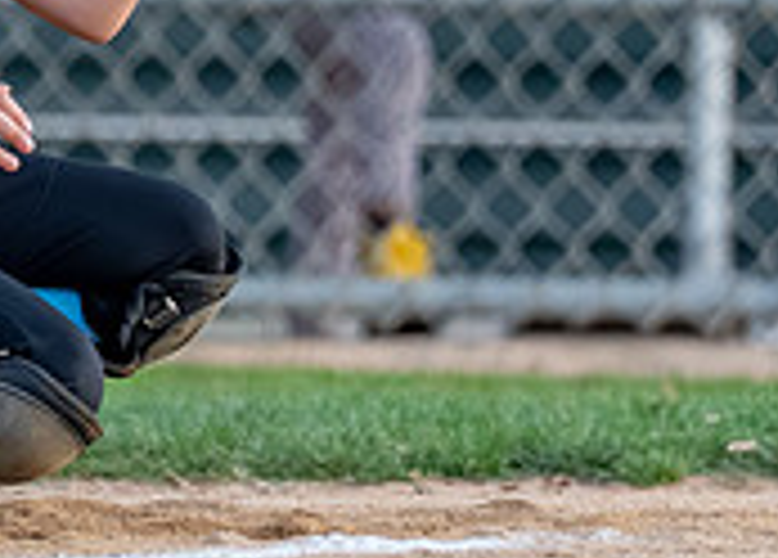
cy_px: -114
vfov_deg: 1.0
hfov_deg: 1.3
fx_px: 33537
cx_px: -215
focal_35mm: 1516
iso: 800
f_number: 2.8
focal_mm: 200
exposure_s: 1/1600
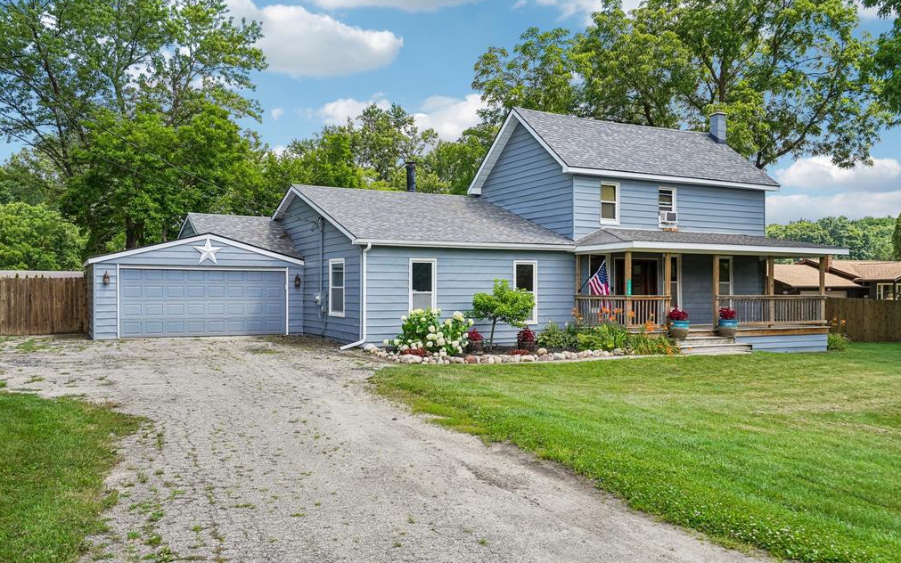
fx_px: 786
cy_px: 295
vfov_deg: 39.4
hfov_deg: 59.7
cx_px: 449
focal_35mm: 32
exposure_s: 1/500
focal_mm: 31
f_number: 8
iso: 400
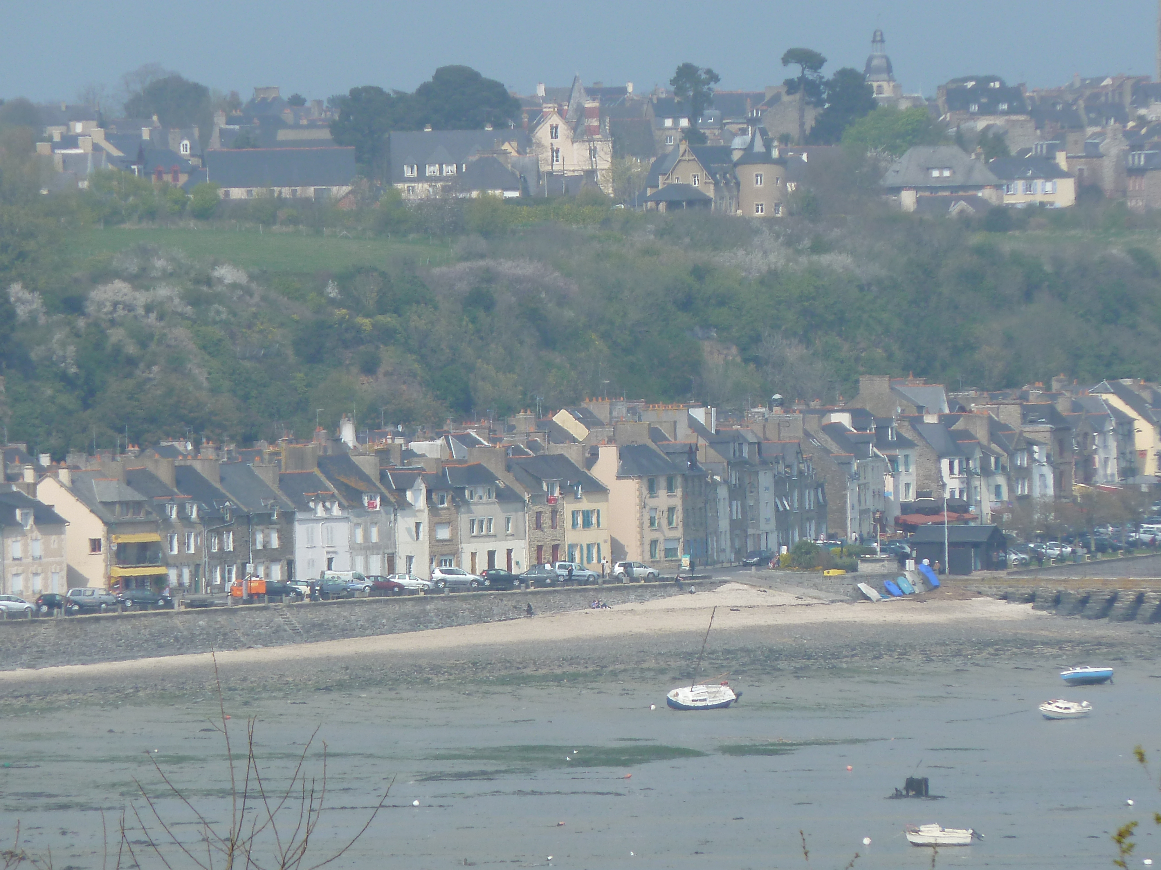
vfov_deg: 3.7
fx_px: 13382
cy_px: 435
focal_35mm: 399
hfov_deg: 5.0
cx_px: 580
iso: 80
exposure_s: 1/400
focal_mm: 49.2
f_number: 5.6
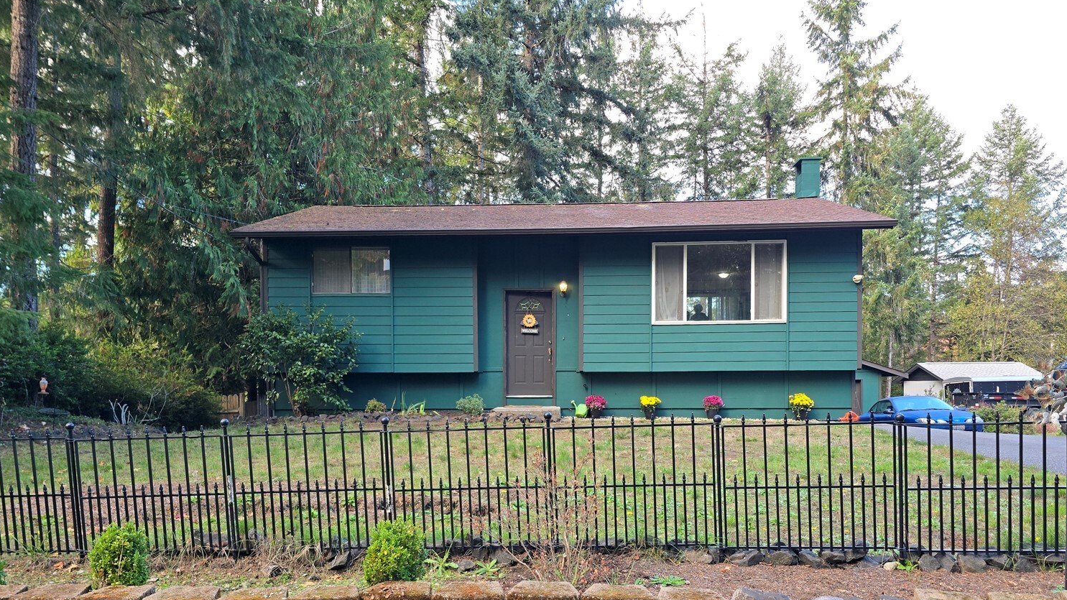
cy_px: 392
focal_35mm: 27
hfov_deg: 69.9
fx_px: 764
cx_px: 545
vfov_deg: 42.4
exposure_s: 1/180
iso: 50
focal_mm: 6.3
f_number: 1.7
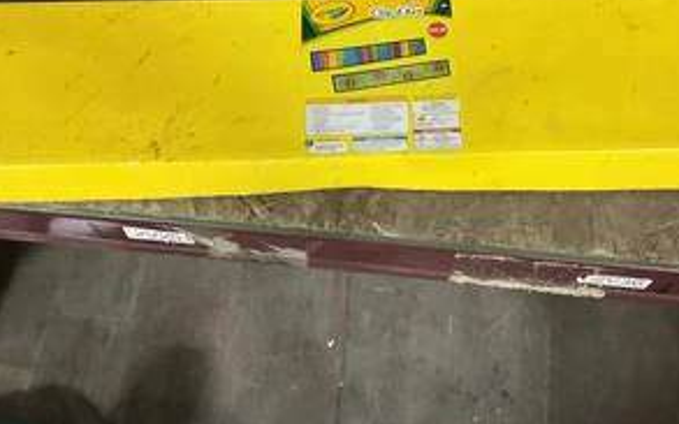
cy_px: 125
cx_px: 343
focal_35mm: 42
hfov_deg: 47.2
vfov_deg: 30.2
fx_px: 777
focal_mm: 3
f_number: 1.8
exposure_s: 1/40
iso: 320
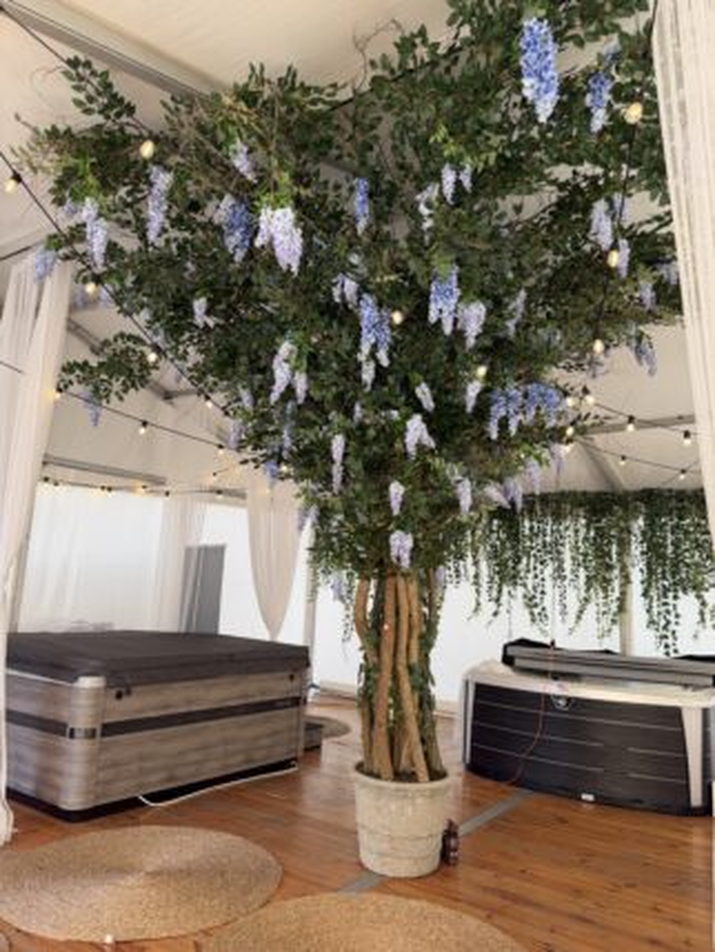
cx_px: 358
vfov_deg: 71.6
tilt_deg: +11.6
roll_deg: -3.0
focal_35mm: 24
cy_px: 476
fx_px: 661
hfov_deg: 56.8
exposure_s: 1/121
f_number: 1.78
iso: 64
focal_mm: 6.76
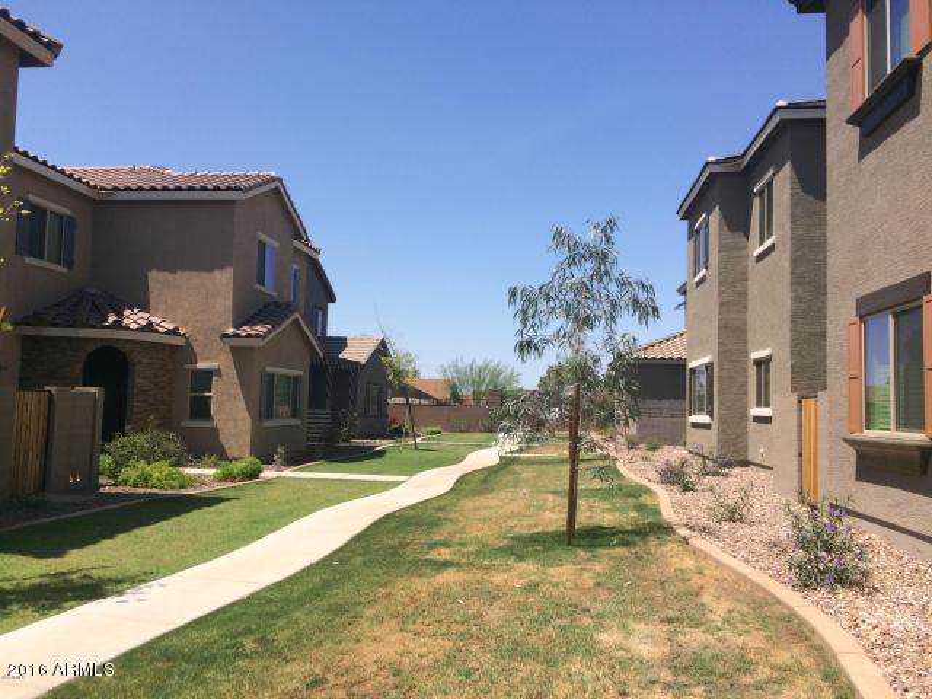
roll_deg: -1.2
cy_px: 350
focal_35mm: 29
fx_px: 781
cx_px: 466
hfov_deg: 61.7
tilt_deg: +1.5
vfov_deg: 48.2
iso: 32
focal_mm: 4.15
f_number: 2.2
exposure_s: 1/2415
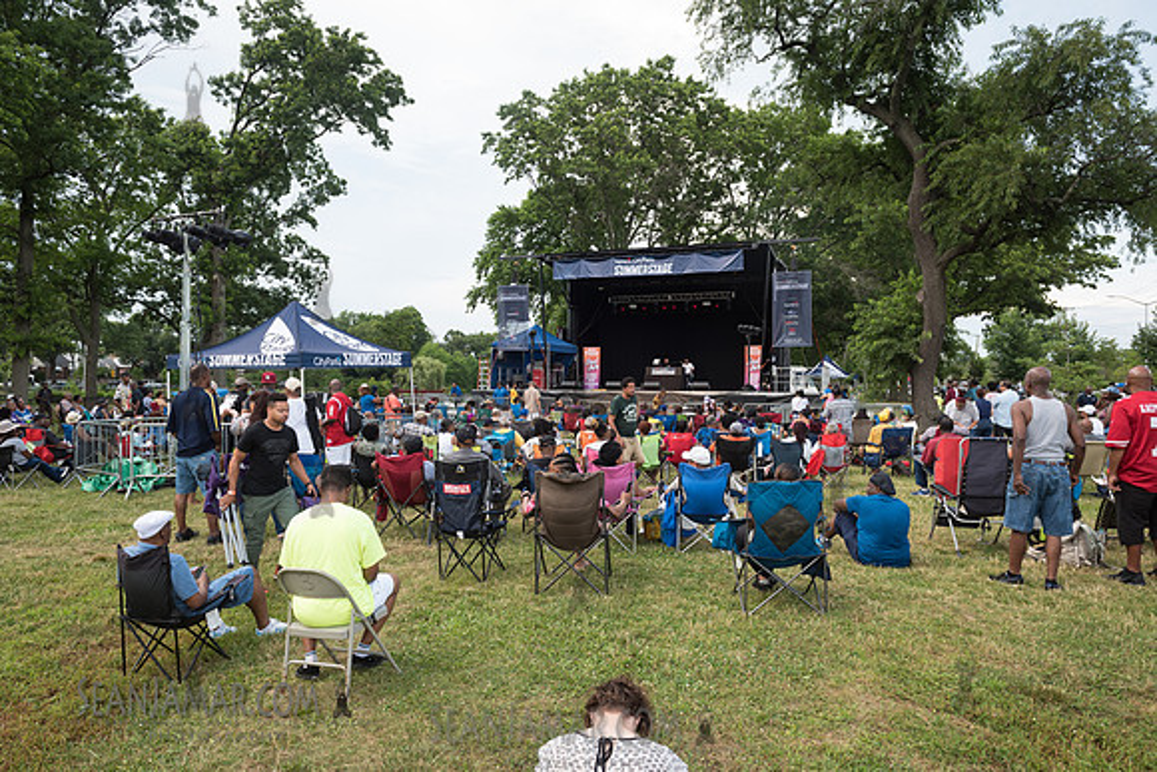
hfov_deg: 73.7
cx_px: 578
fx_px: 771
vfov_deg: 53.2
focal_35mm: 24
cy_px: 386
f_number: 6.3
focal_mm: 24
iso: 250
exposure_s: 1/100
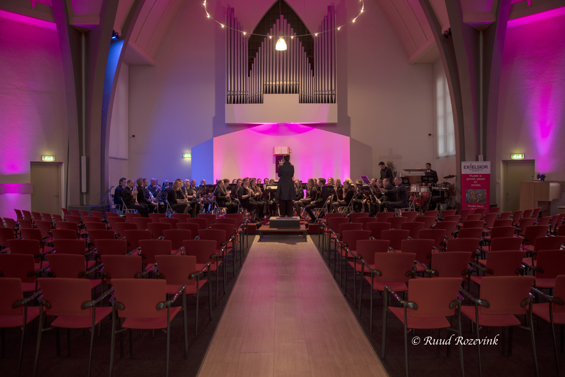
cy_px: 188
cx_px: 282
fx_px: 424
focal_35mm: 27
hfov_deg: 67.4
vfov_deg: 48.0
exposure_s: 1/40
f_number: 3.5
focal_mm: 27
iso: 400
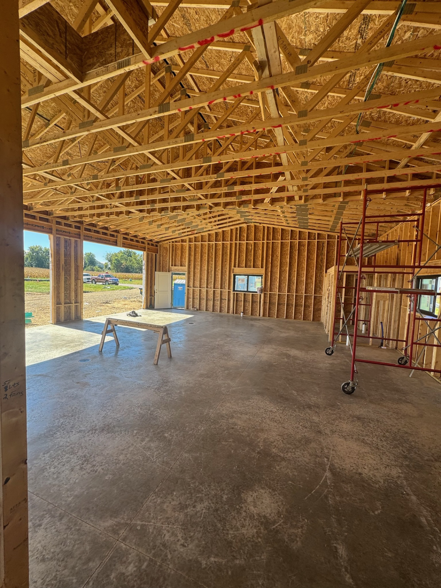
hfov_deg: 85.7
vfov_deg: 102.1
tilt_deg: -2.8
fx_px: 238
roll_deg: -1.7
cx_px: 220
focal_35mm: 14
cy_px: 294
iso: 40
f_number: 2.2
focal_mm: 2.22
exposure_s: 1/170
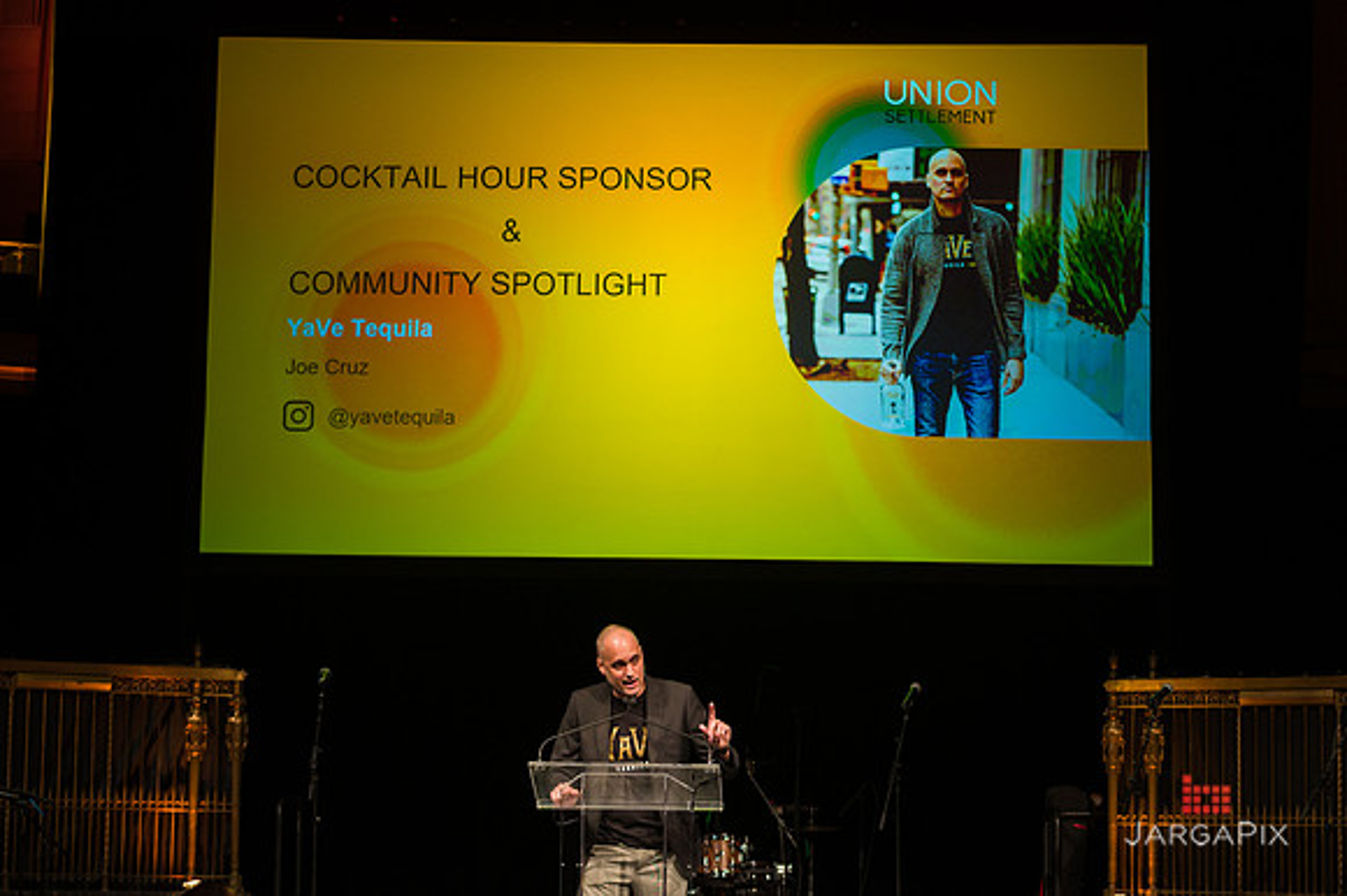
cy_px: 448
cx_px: 674
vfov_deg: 19.4
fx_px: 2618
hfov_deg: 28.9
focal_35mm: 70
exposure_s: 1/400
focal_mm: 70
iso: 1600
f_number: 3.2
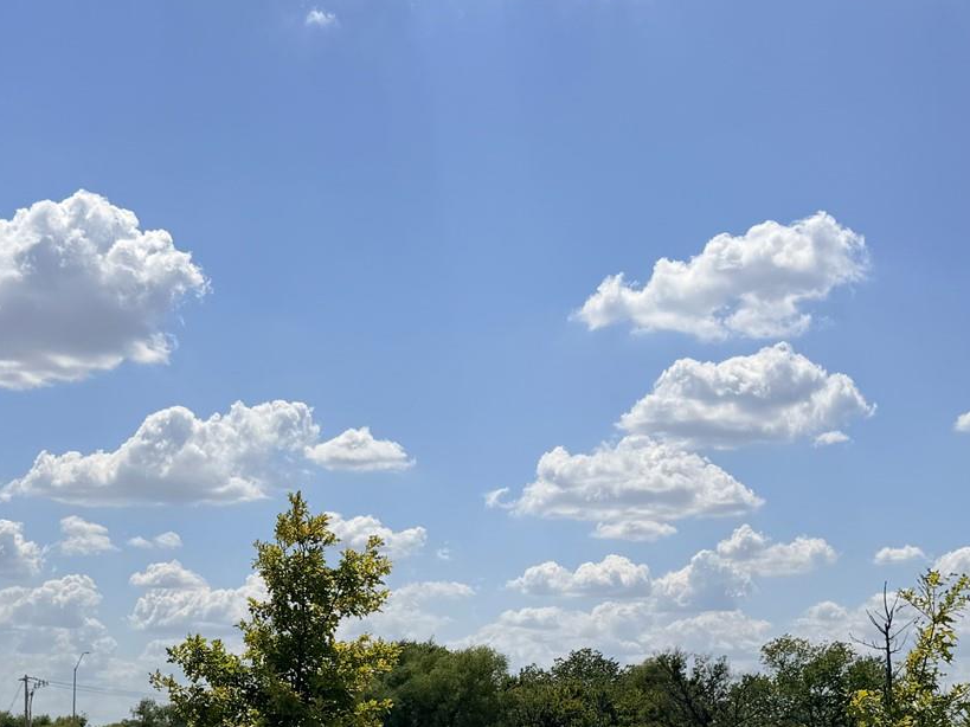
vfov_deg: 23.9
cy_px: 616
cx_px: 506
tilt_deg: +4.7
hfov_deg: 32.2
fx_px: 1681
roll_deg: -0.5
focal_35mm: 60
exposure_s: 1/14286
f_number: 1.78
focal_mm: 6.76
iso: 80
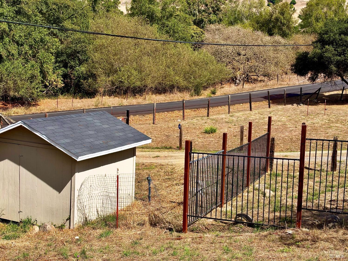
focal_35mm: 48
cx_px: 174
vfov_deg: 30.3
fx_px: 483
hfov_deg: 39.7
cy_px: 130
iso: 64
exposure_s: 1/2907
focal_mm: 6.93
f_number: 1.8
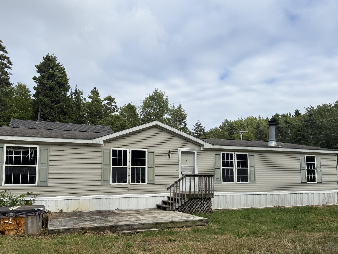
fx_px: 283
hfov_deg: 61.5
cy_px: 150
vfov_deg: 48.0
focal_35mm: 29
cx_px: 152
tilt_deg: +7.1
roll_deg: -0.3
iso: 80
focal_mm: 6.76
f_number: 1.78
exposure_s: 1/4405
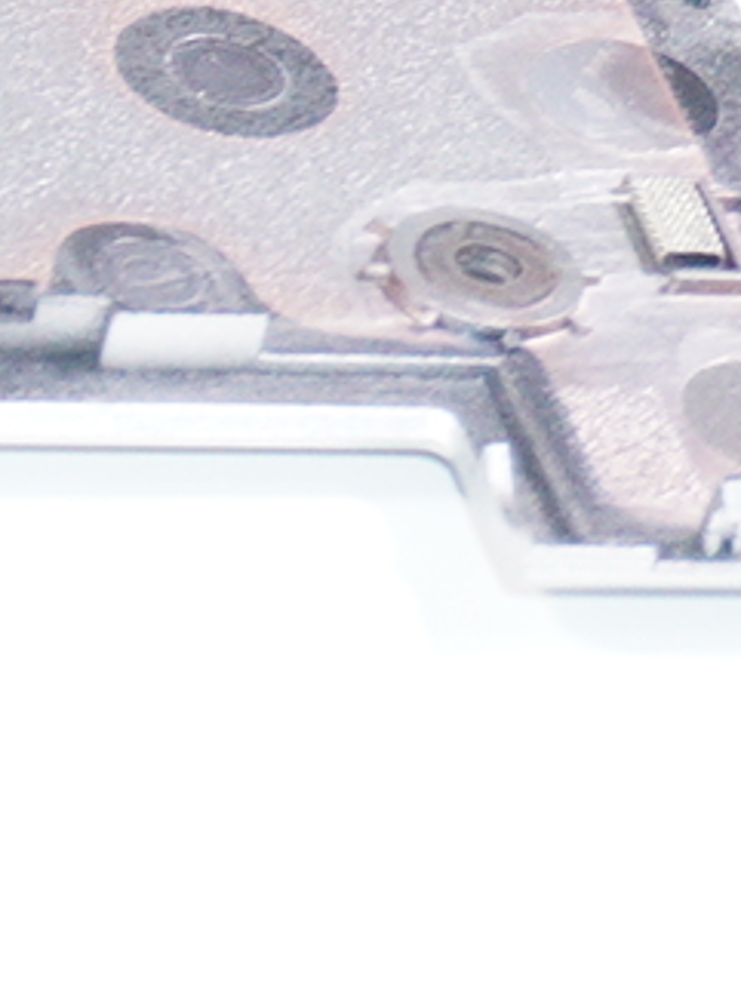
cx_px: -3425
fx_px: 10782
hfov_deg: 3.5
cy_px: 15
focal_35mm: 378
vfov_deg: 5.2
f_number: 5.6
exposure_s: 1/160
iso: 640
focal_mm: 28
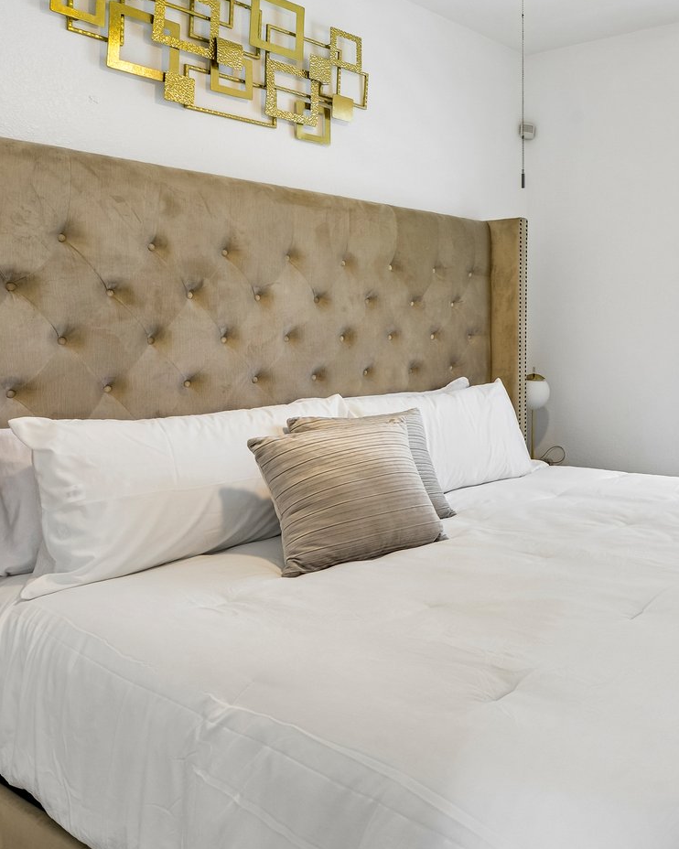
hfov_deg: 43.2
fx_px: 729
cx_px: 672
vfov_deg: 59.9
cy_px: 333
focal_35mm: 29
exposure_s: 1/8
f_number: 9
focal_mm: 14
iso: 200
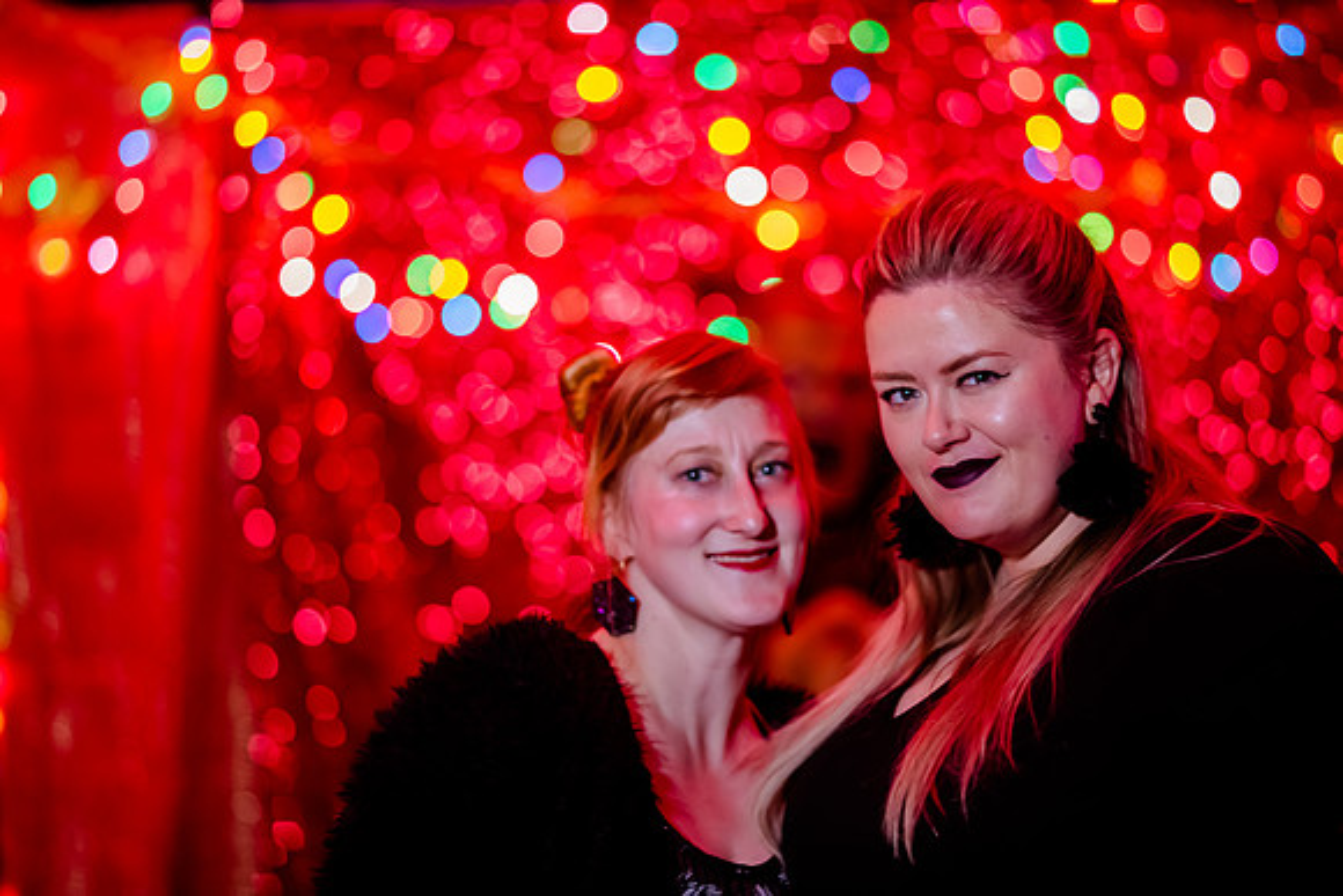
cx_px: 672
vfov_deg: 13.0
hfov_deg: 19.5
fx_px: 3918
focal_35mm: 105
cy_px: 448
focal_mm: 105
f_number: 2
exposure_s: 1/80
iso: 2500
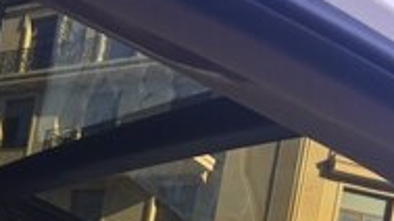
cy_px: 423
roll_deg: -10.2
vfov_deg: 12.9
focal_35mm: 83
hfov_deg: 25.5
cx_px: 142
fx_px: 867
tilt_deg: +2.9
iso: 32
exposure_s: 1/106
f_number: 2.2
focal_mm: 4.15
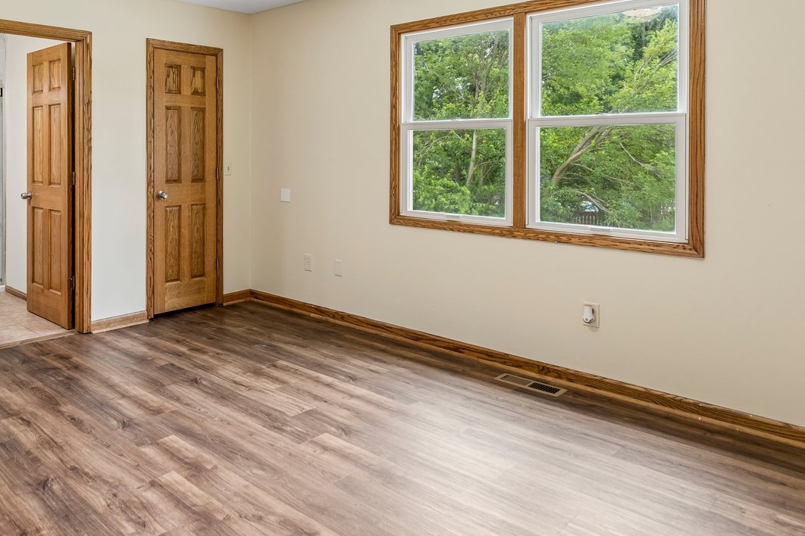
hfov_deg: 64.6
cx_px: 236
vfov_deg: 46.0
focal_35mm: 27
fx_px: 604
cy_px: 126
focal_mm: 14
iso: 200
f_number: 3.5
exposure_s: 1/40
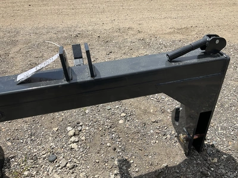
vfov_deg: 48.2
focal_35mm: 29
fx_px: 199
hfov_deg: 61.7
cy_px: 89
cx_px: 119
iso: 25
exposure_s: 1/1912
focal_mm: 3
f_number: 1.8
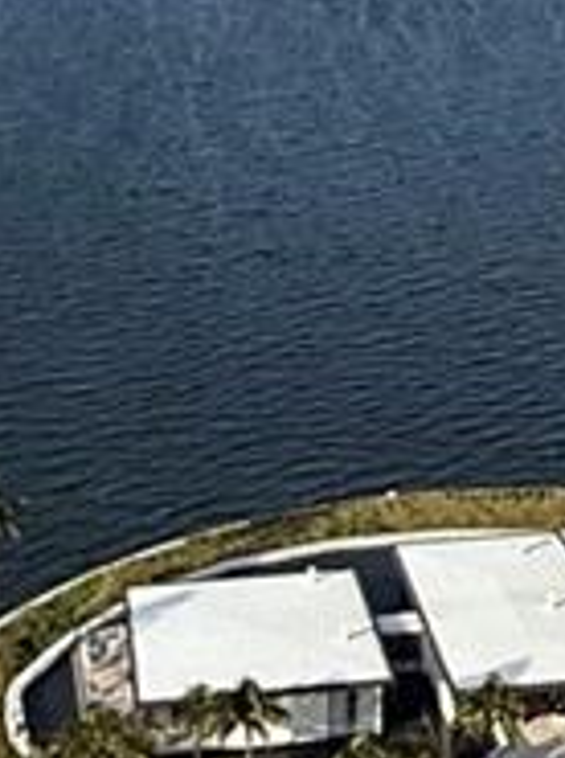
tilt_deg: -6.0
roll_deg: -3.7
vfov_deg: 20.9
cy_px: 20
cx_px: 553
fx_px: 1987
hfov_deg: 15.9
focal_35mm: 91
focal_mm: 2.22
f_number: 2.2
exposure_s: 1/1901
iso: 50
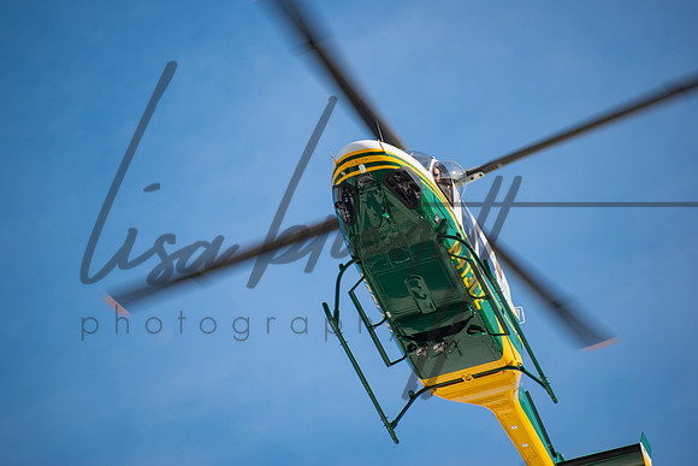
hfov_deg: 4.9
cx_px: 349
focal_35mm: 420
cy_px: 233
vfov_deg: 3.3
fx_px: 8145
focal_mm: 280
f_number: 6.3
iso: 100
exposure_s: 1/400
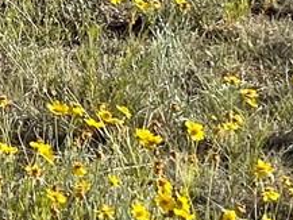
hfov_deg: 5.0
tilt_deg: -8.6
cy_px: -181
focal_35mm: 384
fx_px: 3252
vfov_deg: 3.8
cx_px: -521
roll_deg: +0.9
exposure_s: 1/1546
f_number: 2
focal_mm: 6
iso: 25
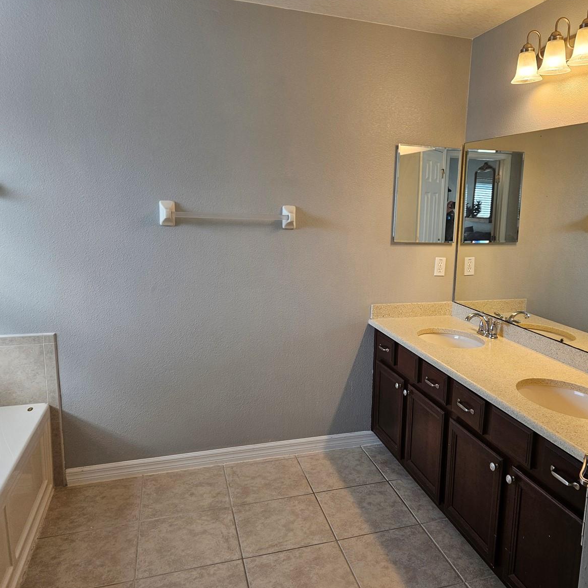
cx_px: 388
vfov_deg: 57.3
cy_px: 297
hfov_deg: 56.2
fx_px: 538
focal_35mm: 28
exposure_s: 1/120
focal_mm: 5.4
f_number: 1.8
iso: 80
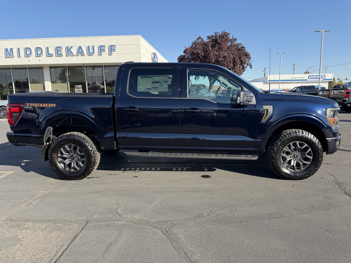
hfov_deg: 71.6
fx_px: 243
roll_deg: +1.2
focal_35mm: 24
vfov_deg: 56.8
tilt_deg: -8.5
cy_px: 132
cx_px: 176
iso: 100
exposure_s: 1/2801
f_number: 1.78
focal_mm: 6.76
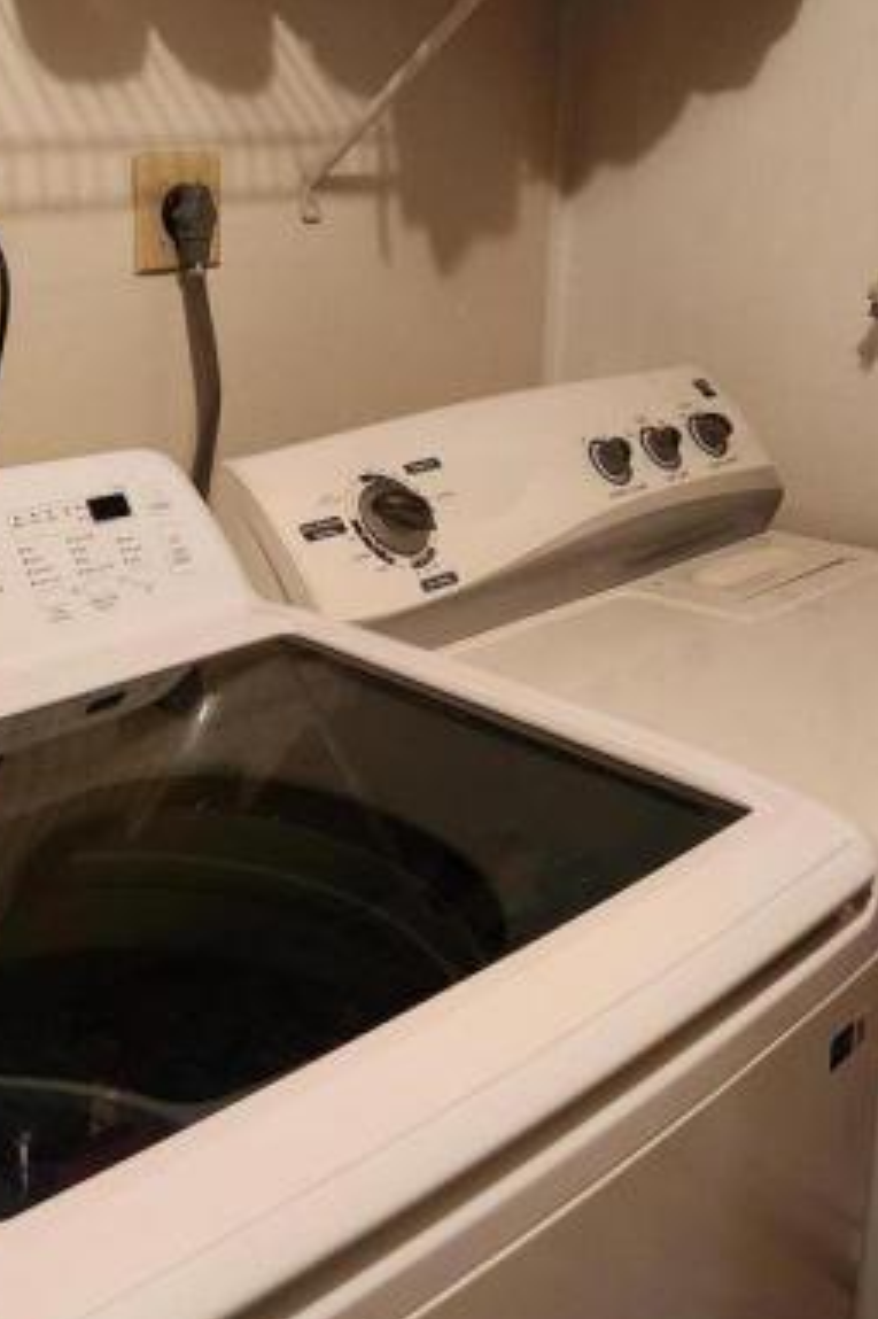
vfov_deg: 43.4
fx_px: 1648
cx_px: 272
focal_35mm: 45
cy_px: 517
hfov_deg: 29.6
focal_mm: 5.4
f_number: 1.8
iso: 800
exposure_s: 1/60
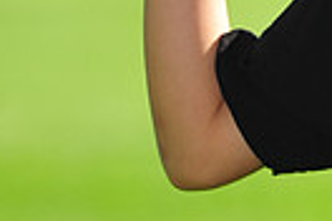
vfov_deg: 1.7
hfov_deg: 2.5
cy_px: -146
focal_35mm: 810
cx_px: 493
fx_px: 7469
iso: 200
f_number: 5
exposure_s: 1/500
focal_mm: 185
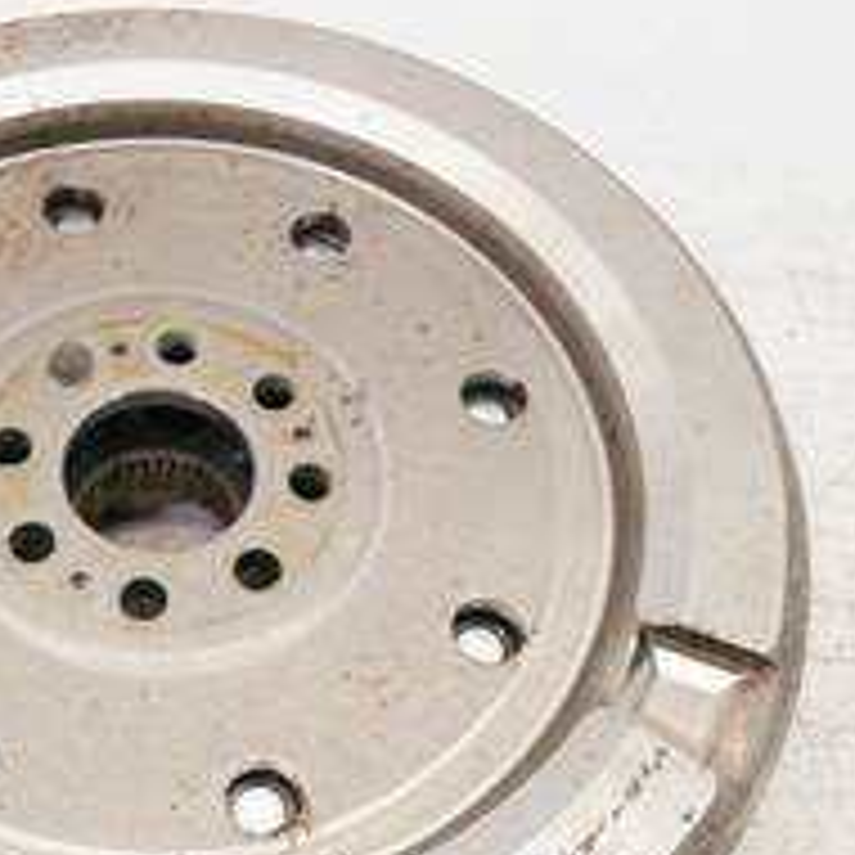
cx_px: 171
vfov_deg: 29.4
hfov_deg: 28.9
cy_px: 540
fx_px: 1621
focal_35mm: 58
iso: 200
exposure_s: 1/80
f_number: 3.5
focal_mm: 13
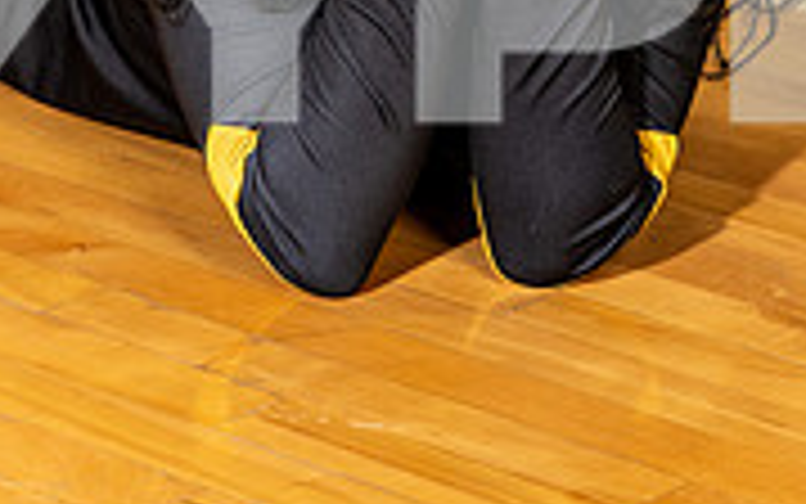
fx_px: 3933
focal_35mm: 179
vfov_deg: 7.2
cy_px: -328
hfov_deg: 11.7
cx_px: 374
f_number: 7.1
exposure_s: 1/250
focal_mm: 70
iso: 320
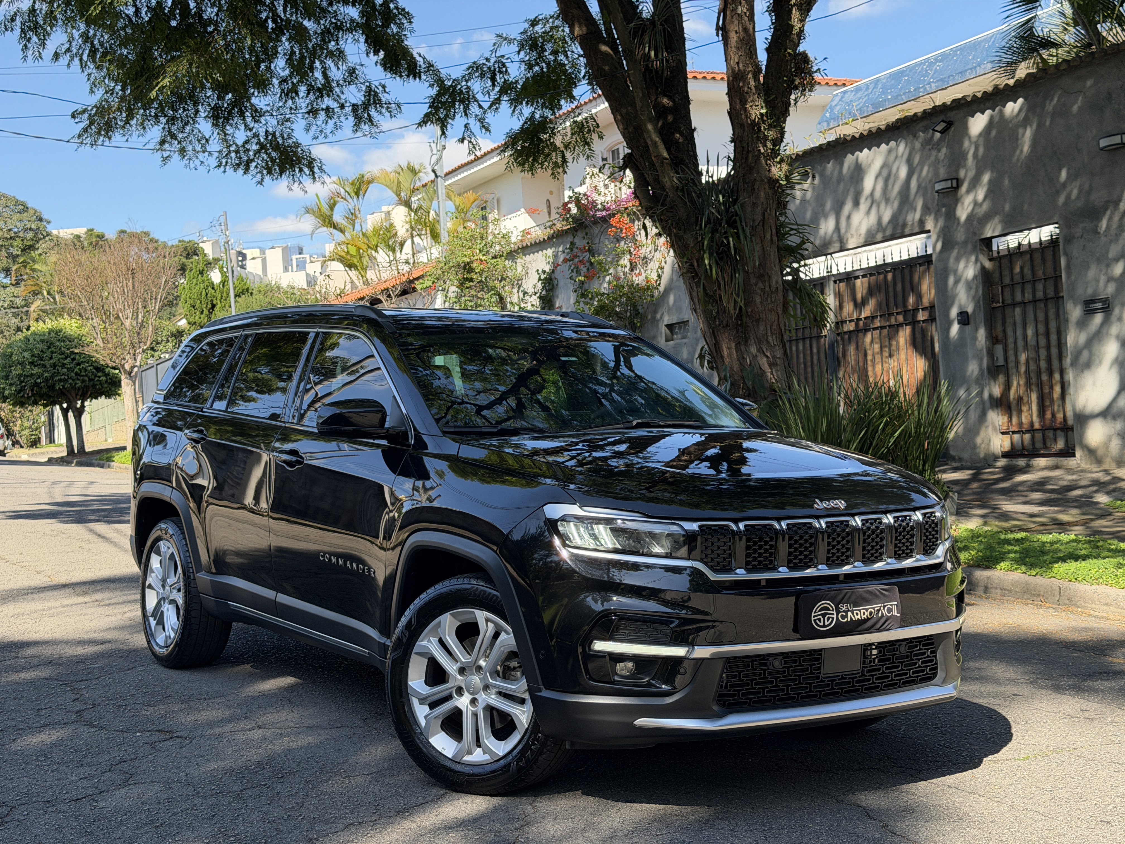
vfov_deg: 30.3
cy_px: 422
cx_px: 562
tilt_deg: +1.4
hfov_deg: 39.7
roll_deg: +4.3
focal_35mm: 48
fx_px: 1560
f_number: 1.78
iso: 100
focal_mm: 6.76
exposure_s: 1/1456
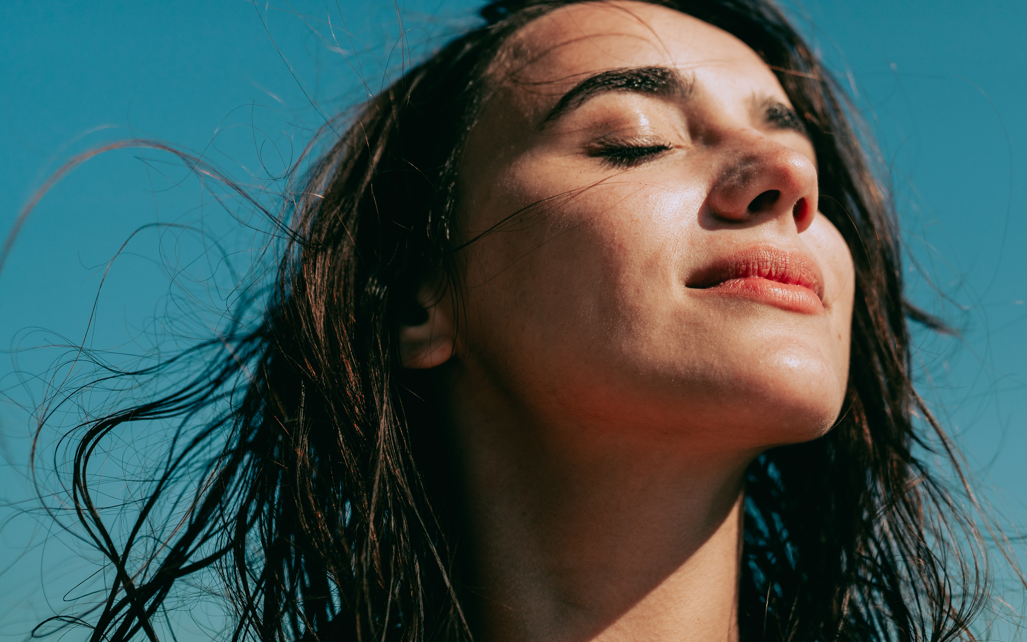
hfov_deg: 38.9
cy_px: 221
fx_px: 1427
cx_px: 725
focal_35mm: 51
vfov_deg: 25.2
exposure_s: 1/4000
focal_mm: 35
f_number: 2.5
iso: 100
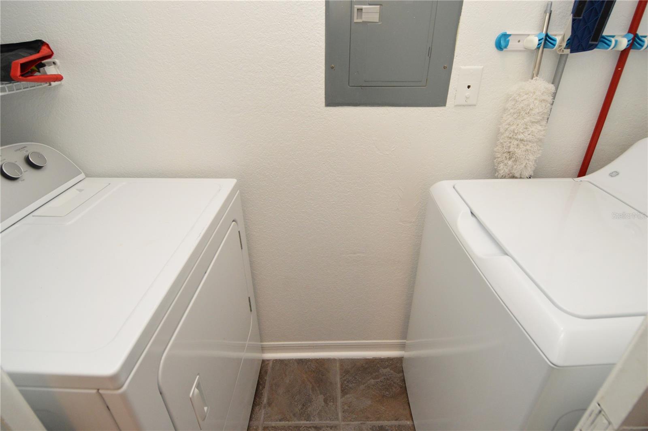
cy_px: 216
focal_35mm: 18
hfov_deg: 90.1
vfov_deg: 67.3
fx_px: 324
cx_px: 324
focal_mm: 12
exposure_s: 1/60
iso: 1000
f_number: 4
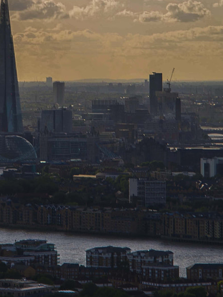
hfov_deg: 5.2
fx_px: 2456
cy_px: 25
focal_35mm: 286
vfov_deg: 6.9
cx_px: 14
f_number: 5
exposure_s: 1/250
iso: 100
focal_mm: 85
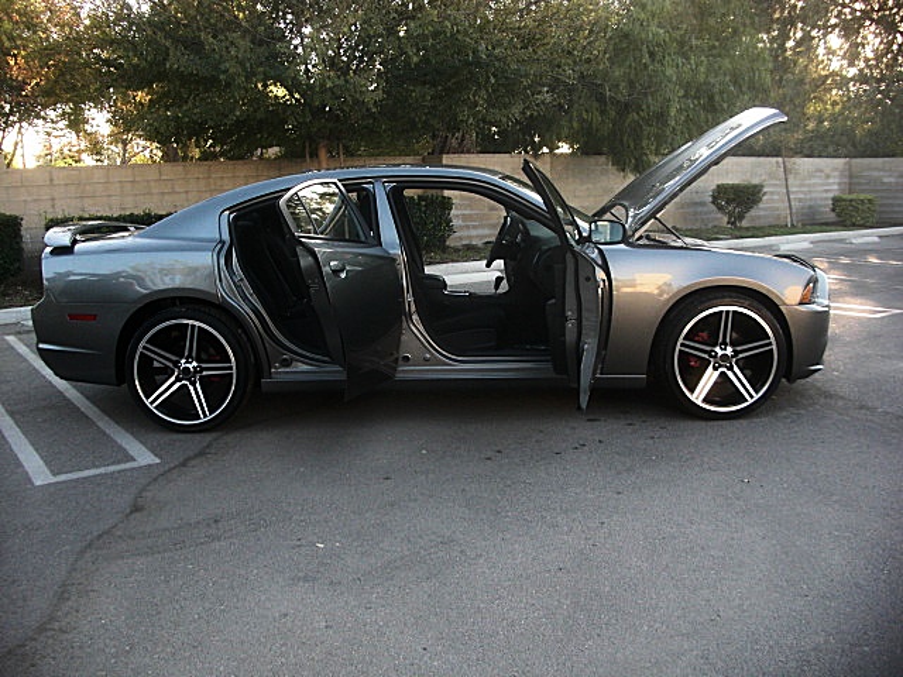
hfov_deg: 51.4
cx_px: 452
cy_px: 338
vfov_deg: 39.7
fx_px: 939
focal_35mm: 36
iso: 100
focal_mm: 6.3
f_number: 2.8
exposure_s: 1/125
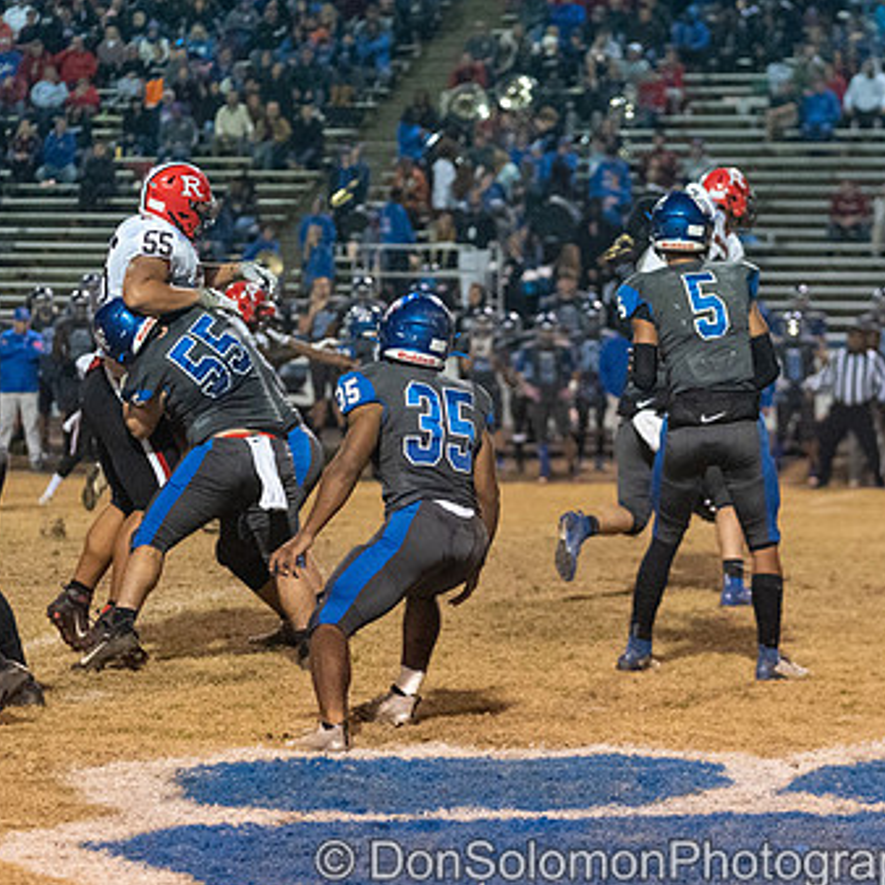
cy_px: 418
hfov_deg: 10.3
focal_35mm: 170
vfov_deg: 10.3
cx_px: 527
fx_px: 4917
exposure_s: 1/800
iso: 8000
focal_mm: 96
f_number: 2.8
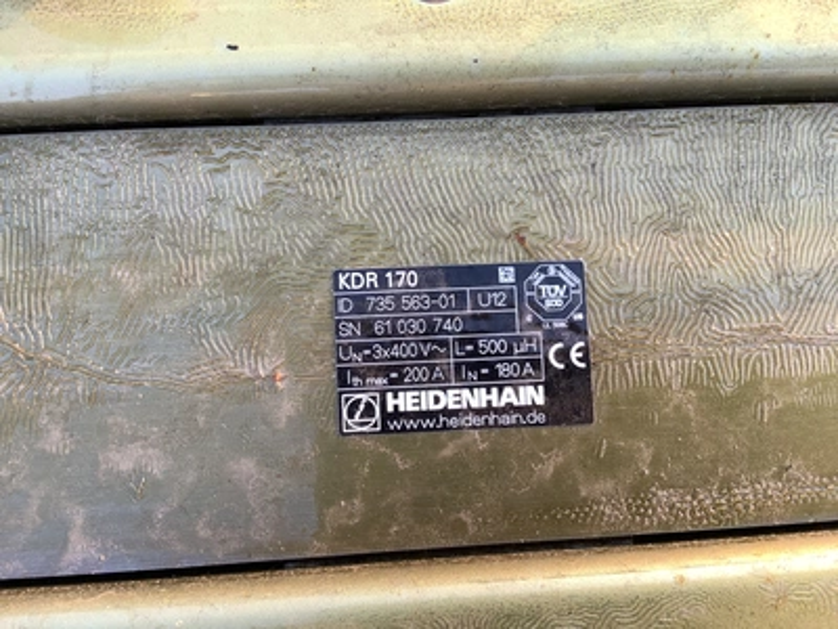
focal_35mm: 31
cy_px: 314
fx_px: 750
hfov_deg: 58.4
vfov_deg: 45.4
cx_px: 419
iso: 32
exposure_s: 1/100
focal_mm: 3.3
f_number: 2.4
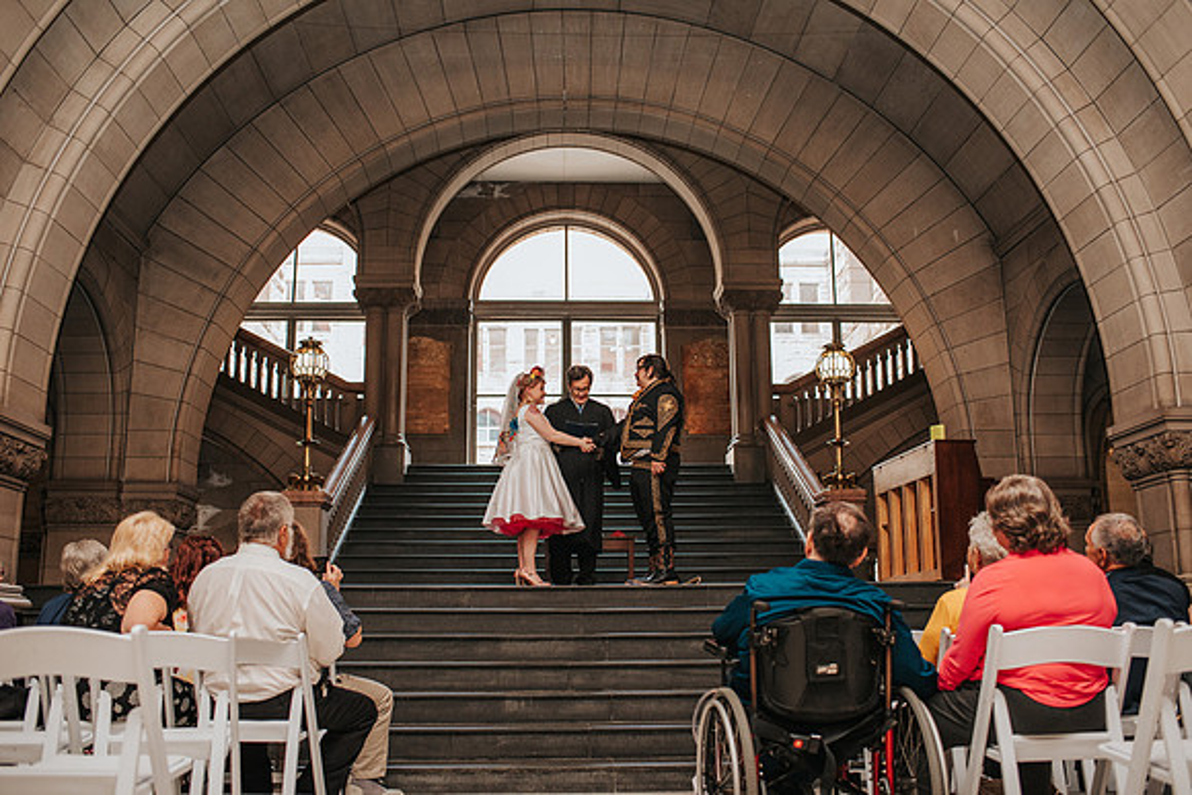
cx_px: 596
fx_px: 1159
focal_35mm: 35
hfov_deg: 54.4
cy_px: 398
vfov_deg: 37.9
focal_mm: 35
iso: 1000
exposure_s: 1/200
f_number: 3.2
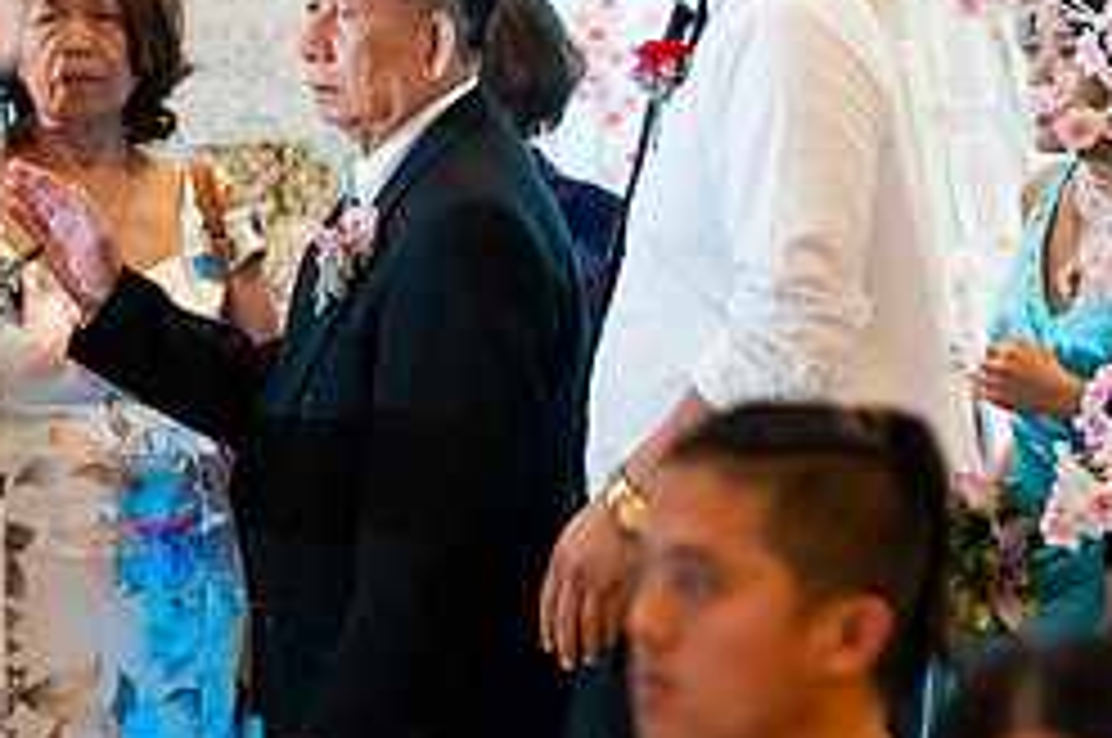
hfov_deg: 8.6
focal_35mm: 240
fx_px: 7404
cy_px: 263
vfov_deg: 5.7
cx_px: 347
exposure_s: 1/200
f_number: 2.8
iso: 800
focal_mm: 102
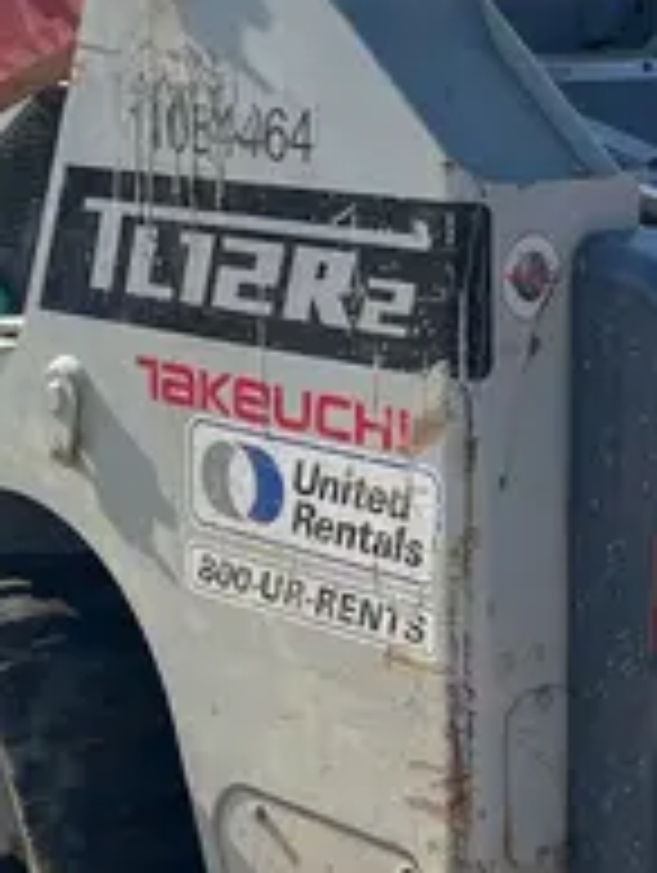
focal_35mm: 98
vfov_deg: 20.0
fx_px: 2475
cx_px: 261
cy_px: 403
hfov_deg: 15.1
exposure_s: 1/3215
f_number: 1.6
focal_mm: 5.1
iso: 50
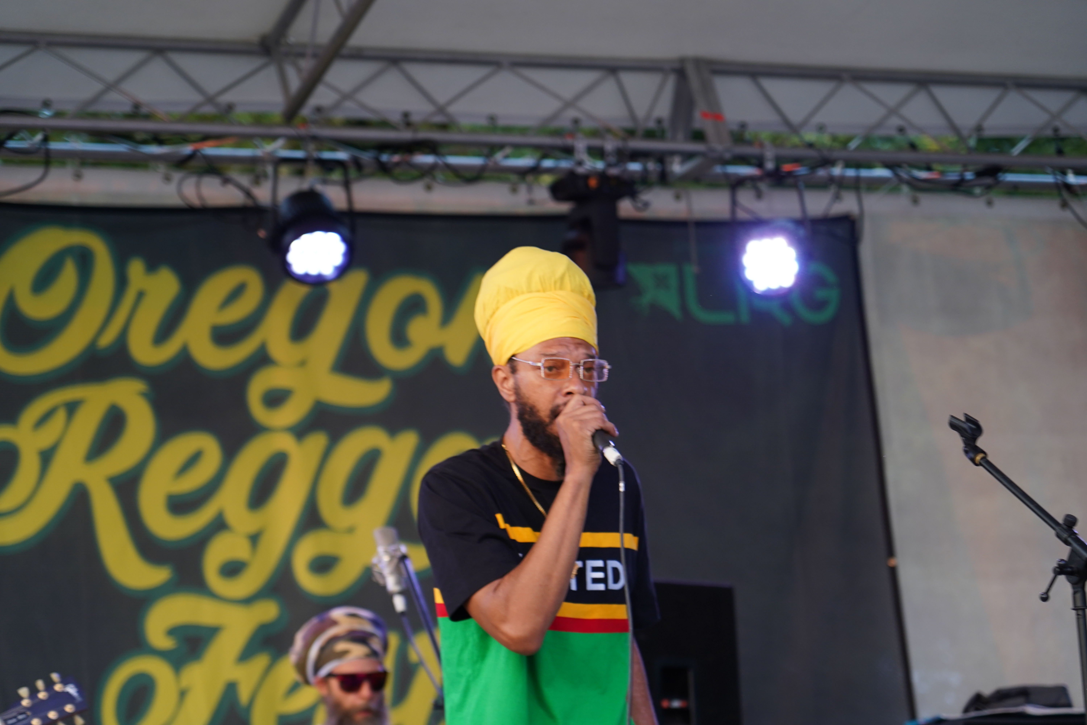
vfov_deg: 13.0
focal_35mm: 105
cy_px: 362
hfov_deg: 19.5
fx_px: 3170
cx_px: 544
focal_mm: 105
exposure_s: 1/160
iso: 800
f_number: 4
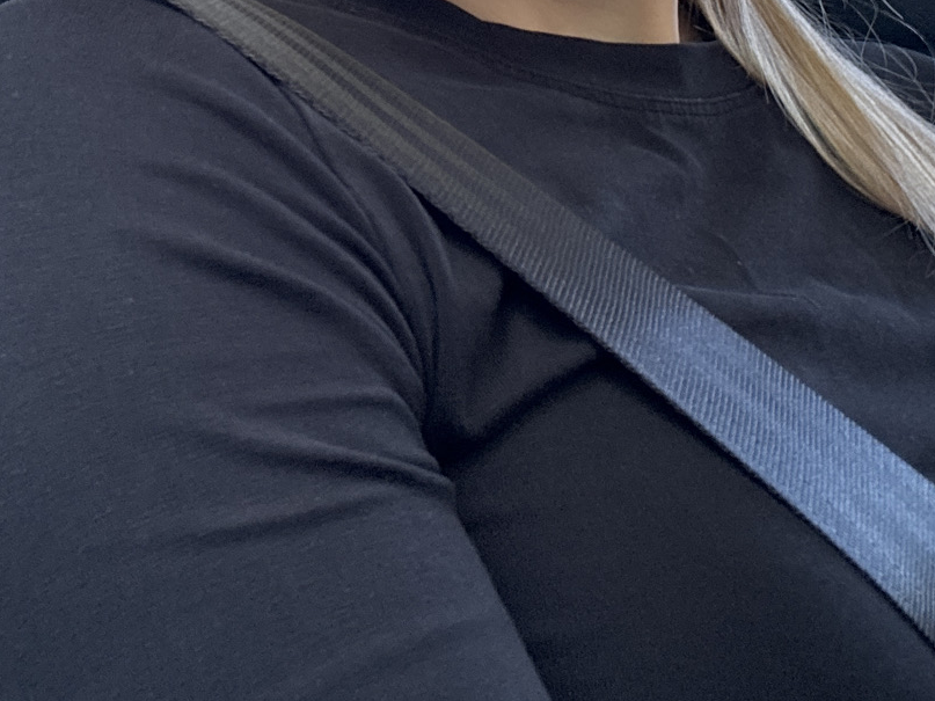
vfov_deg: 23.6
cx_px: 475
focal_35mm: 57
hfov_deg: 33.8
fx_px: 1539
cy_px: -125
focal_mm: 2.69
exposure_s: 1/109
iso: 80
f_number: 1.9
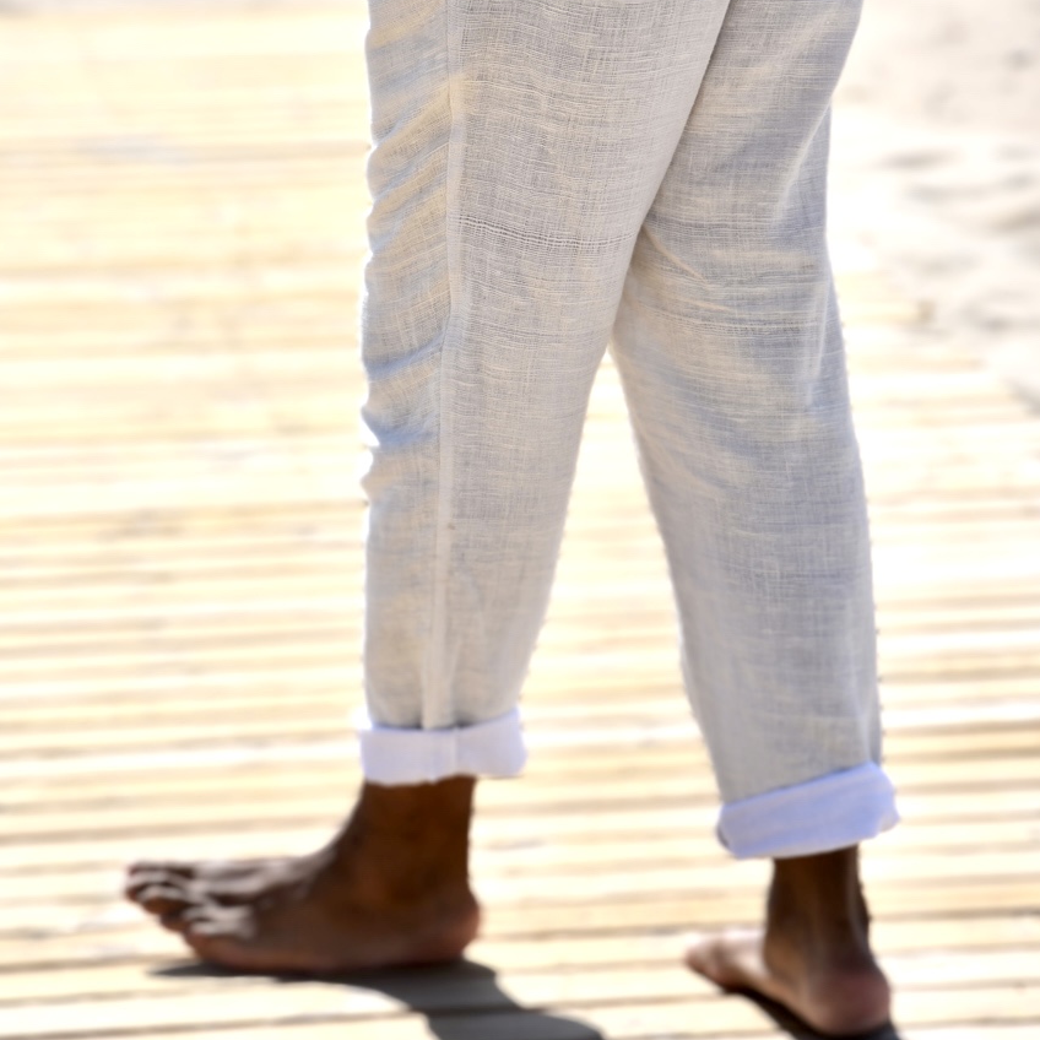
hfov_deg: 9.9
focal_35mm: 177
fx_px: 6016
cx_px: 522
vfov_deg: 9.9
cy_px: 315
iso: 110
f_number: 8
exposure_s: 1/500
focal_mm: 92
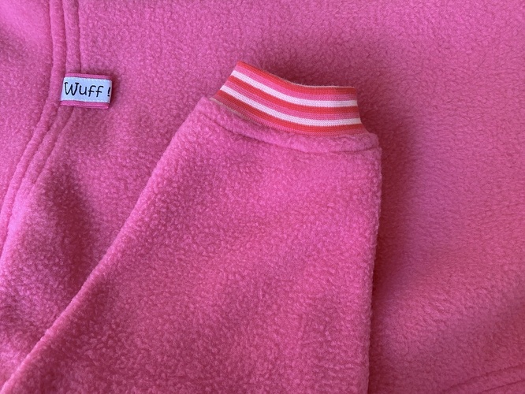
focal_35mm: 26
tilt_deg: -84.4
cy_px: 197
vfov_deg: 53.1
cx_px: 262
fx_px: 394
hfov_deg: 67.3
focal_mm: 4.25
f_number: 1.8
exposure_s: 1/67
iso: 125
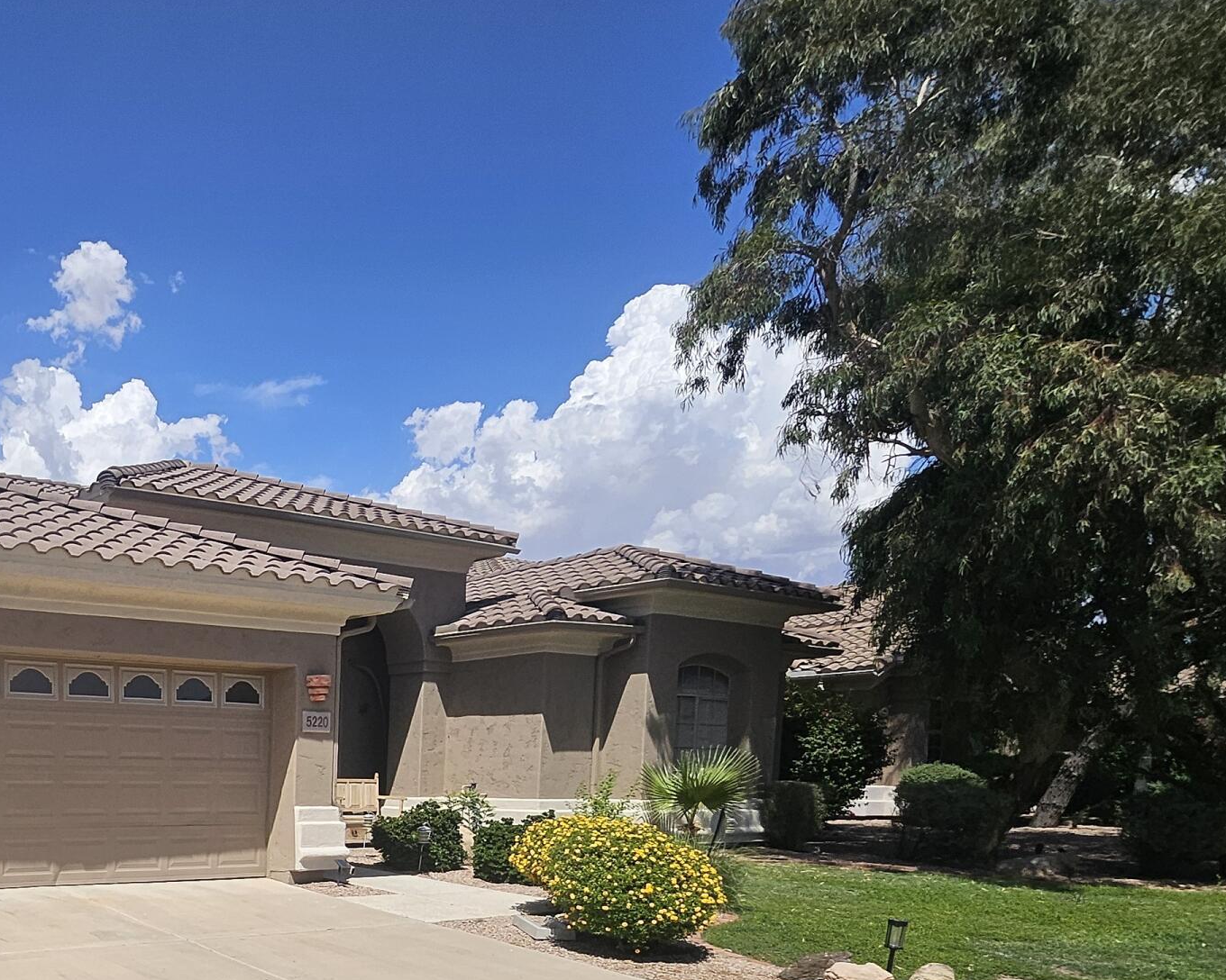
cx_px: 46
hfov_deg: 51.9
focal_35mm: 28
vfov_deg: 46.6
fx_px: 1016
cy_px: 879
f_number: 2.2
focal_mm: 1.7
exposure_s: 1/2467
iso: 32
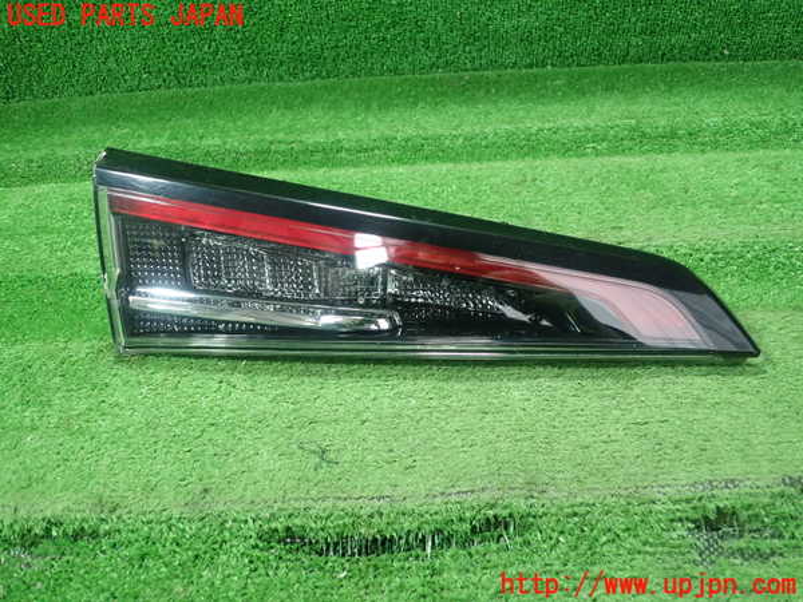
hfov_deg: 60.0
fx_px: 696
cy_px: 301
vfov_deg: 46.8
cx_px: 402
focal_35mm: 30
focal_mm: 5.5
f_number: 2.3
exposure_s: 1/125
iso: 640
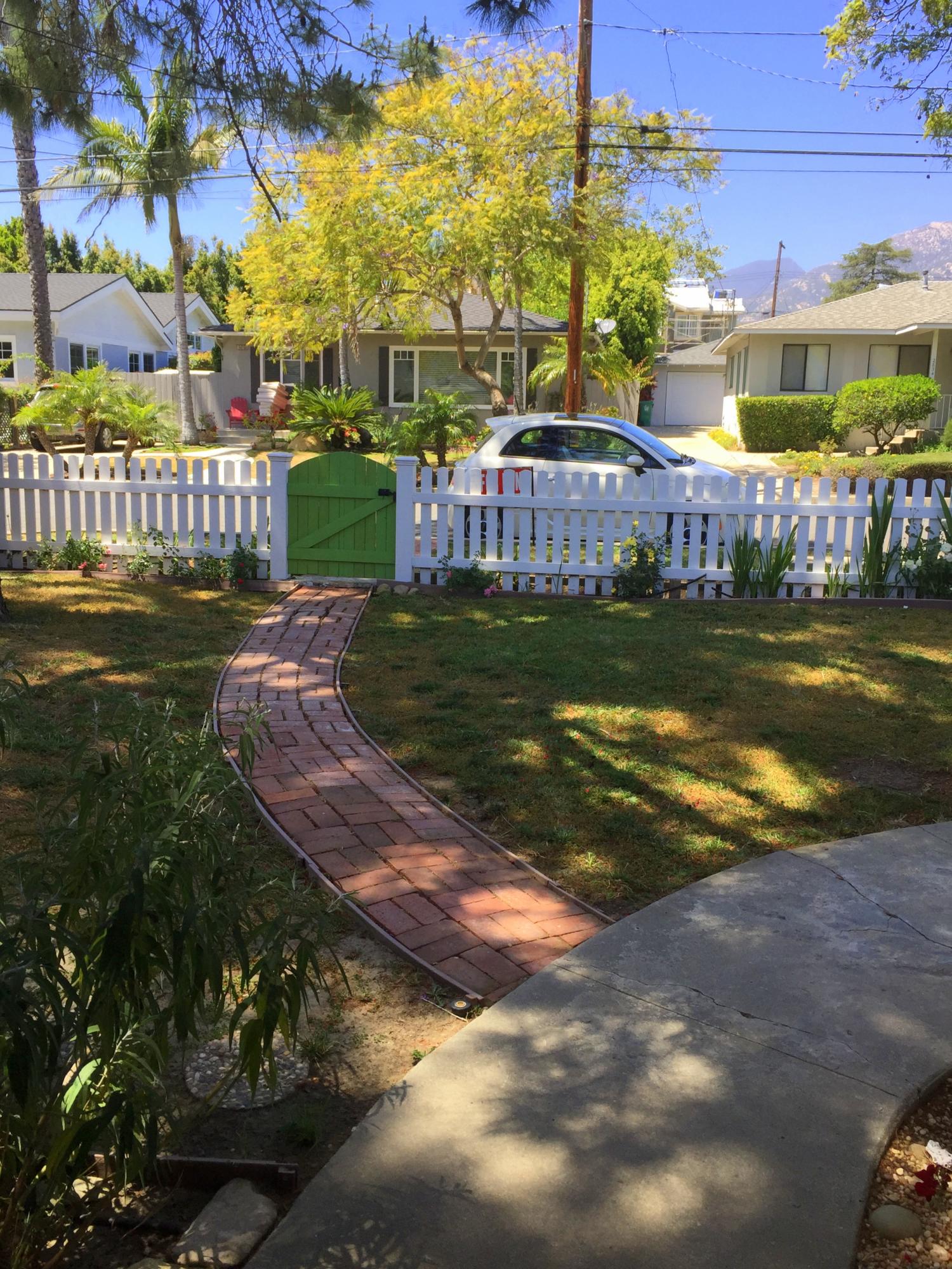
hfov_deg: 48.2
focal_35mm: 29
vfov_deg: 61.7
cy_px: 634
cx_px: 476
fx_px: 1063
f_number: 2.2
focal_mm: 4.15
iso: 32
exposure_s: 1/682
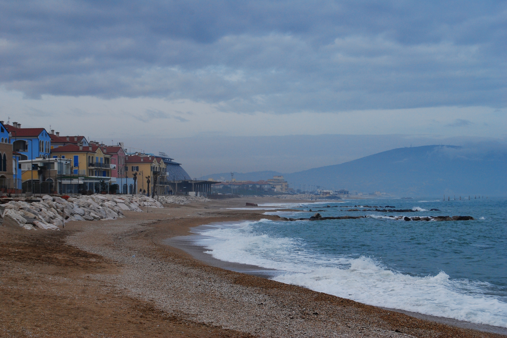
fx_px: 1162
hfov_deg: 24.6
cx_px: 254
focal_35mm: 82
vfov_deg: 16.5
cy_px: 169
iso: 200
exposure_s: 1/400
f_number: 10
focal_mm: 55
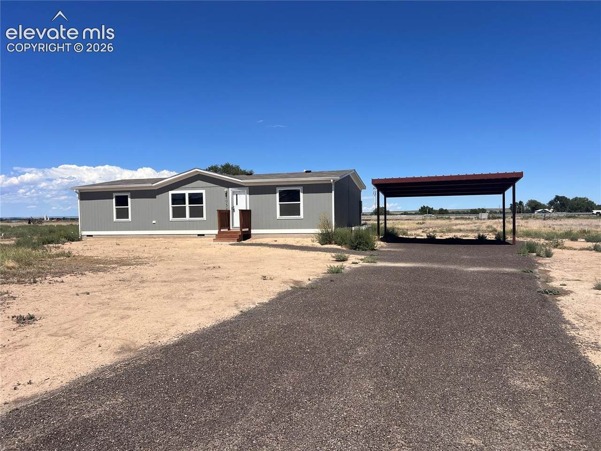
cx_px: 300
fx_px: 451
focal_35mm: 26
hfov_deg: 67.3
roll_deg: +1.4
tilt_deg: -2.3
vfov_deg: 53.1
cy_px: 226
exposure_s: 1/6579
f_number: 1.5
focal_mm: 5.7
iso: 50
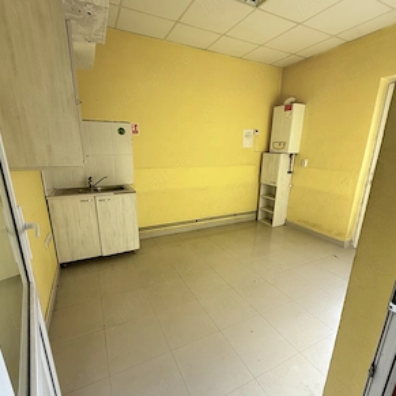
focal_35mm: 17
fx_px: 220
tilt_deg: -14.6
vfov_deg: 83.9
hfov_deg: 84.0
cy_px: 211
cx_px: 196
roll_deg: -0.8
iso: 64
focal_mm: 2.22
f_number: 2.2
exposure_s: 1/99
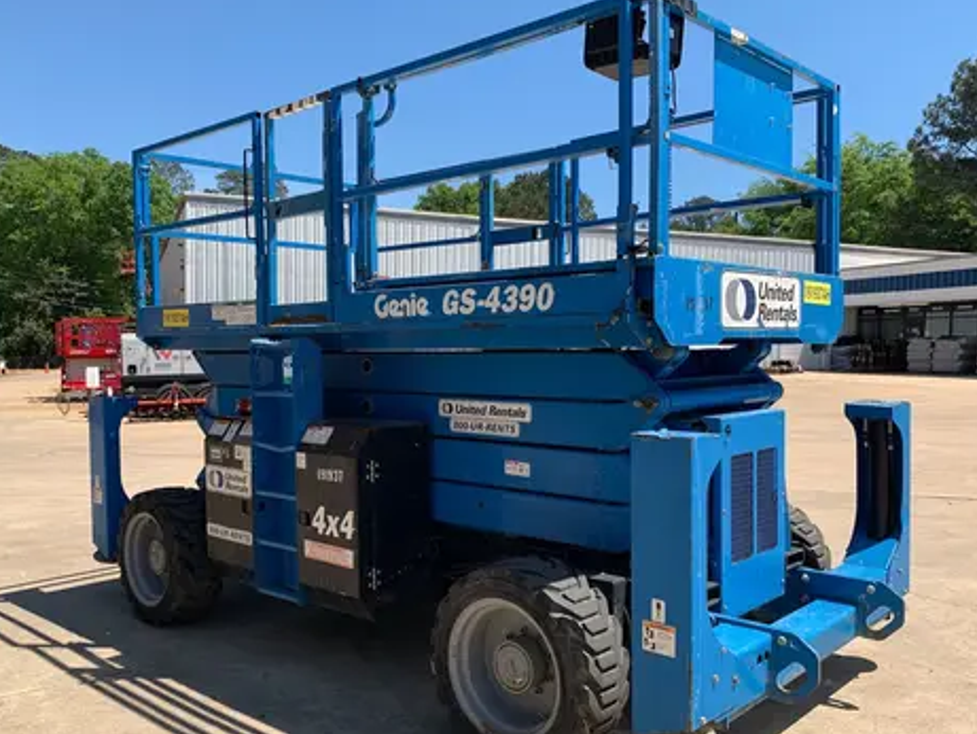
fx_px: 875
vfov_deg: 45.4
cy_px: 387
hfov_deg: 58.3
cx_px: 500
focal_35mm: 31
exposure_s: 1/1718
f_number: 1.8
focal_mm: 4.25
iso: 25
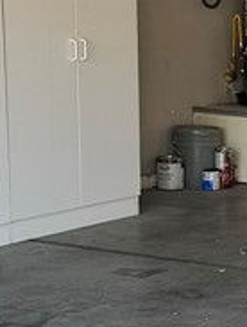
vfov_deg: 14.7
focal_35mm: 134
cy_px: 225
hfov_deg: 10.4
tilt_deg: -10.2
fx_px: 1270
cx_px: 455
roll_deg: -2.1
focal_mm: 6.86
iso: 80
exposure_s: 1/464
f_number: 1.78
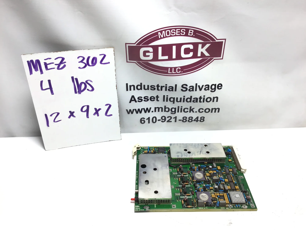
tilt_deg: -32.9
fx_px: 274
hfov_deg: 58.4
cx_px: 153
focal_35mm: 31
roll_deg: +0.1
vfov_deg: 45.4
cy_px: 115
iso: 32
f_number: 2.4
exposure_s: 1/120
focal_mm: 3.3
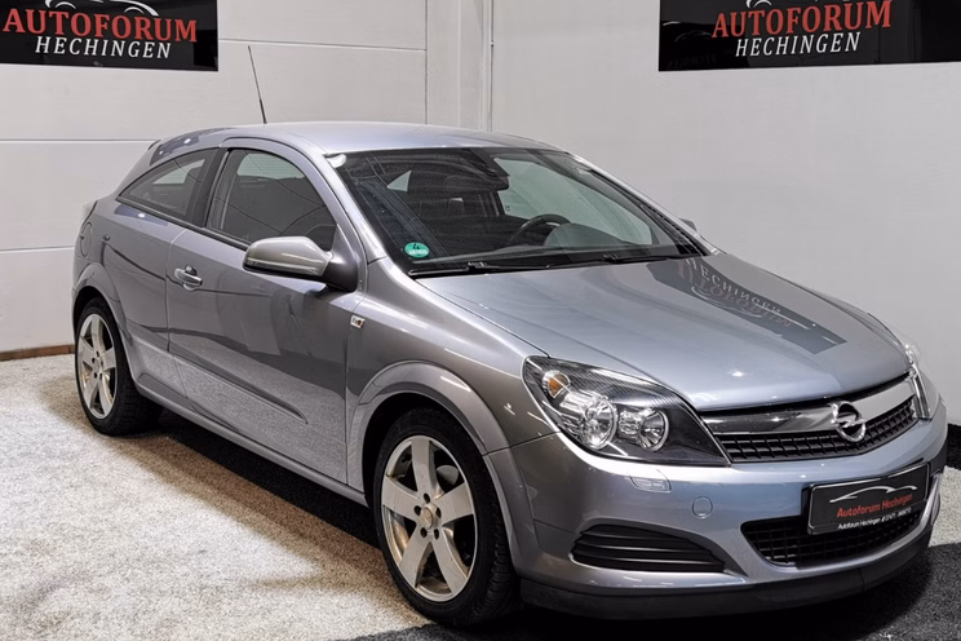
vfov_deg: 28.6
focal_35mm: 47
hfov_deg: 41.9
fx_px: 1255
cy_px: 293
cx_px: 486
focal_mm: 5.56
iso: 50
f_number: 1.6
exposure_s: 5
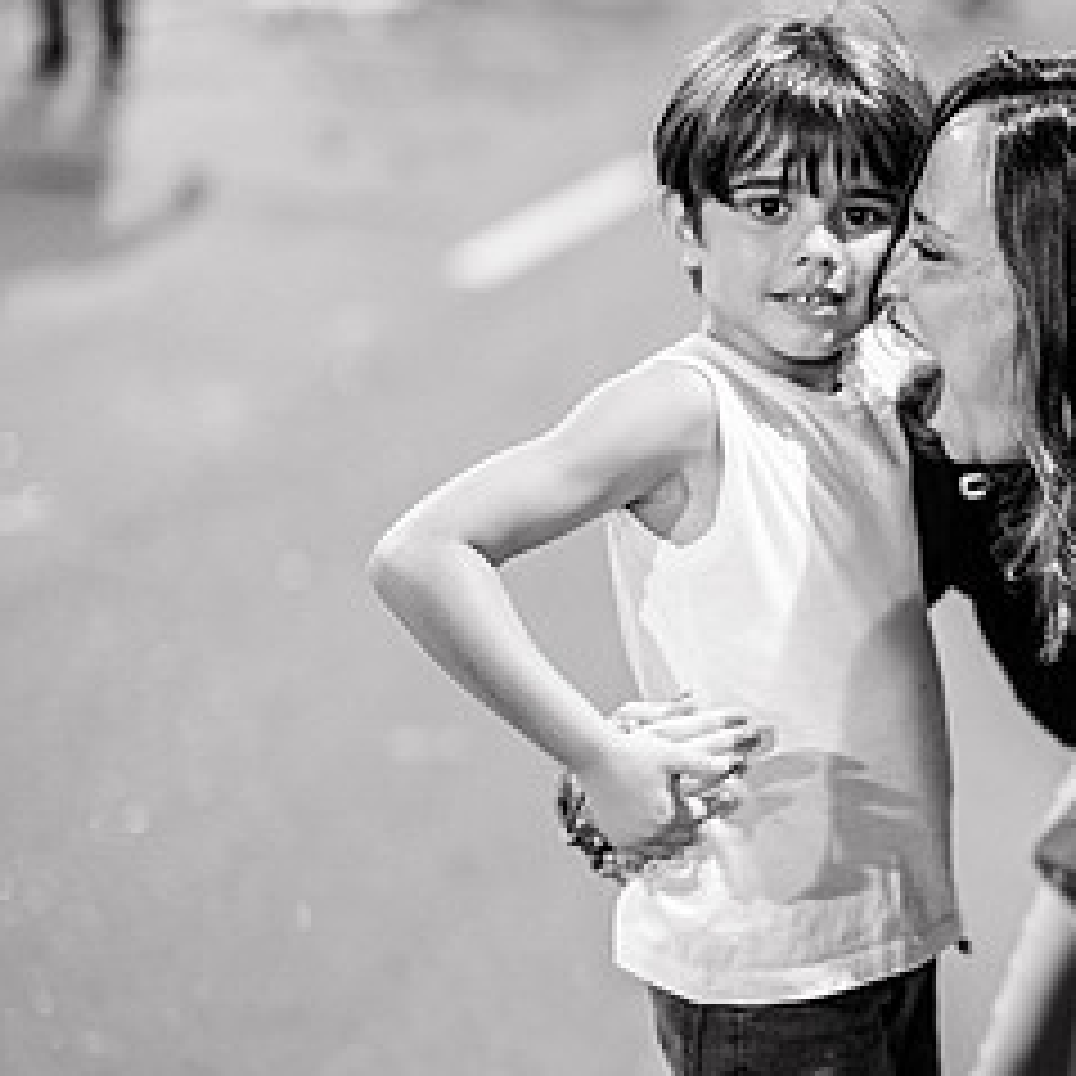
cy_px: 619
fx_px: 3622
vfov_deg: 16.9
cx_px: 1076
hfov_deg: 16.5
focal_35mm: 103
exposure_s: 1/320
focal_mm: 50
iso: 2500
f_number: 1.2
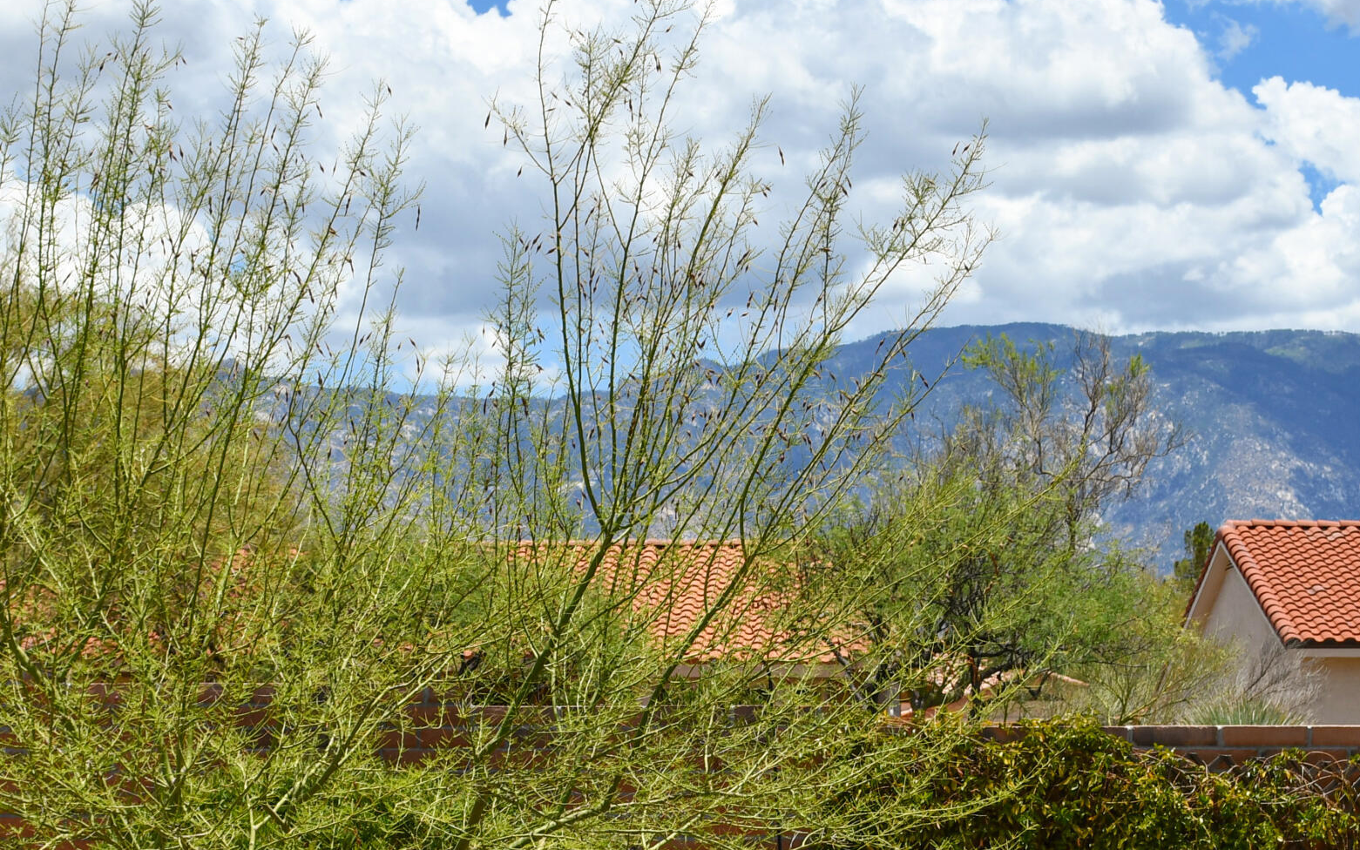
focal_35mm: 94
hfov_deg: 22.0
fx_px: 3484
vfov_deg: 13.8
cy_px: 774
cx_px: 533
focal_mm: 32
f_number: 9
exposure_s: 1/320
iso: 100
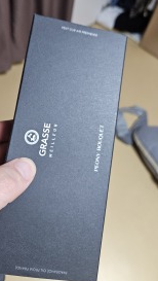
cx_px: 70
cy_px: 111
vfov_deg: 58.9
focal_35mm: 33
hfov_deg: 35.7
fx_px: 245
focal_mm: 5.4
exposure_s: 1/120
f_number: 1.8
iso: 640
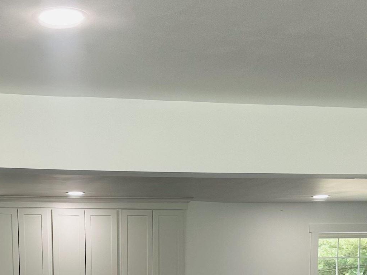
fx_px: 763
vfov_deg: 18.7
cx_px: 118
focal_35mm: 72
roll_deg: +0.4
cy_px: 372
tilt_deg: -6.5
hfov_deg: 26.9
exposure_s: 1/120
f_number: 1.78
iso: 80
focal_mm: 6.86
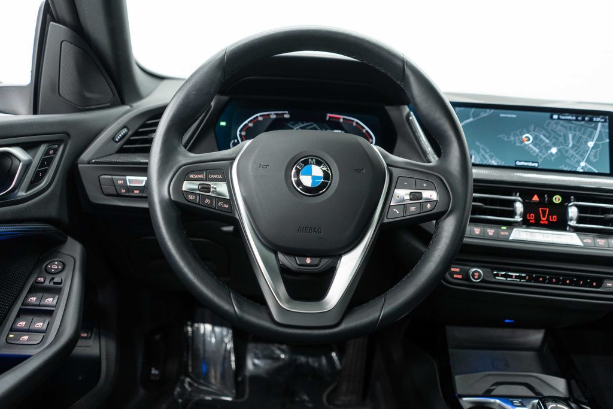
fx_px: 477
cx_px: 306
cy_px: 204
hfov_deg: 65.5
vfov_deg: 46.4
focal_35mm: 28
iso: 1250
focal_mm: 28
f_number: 3.2
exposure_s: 1/50
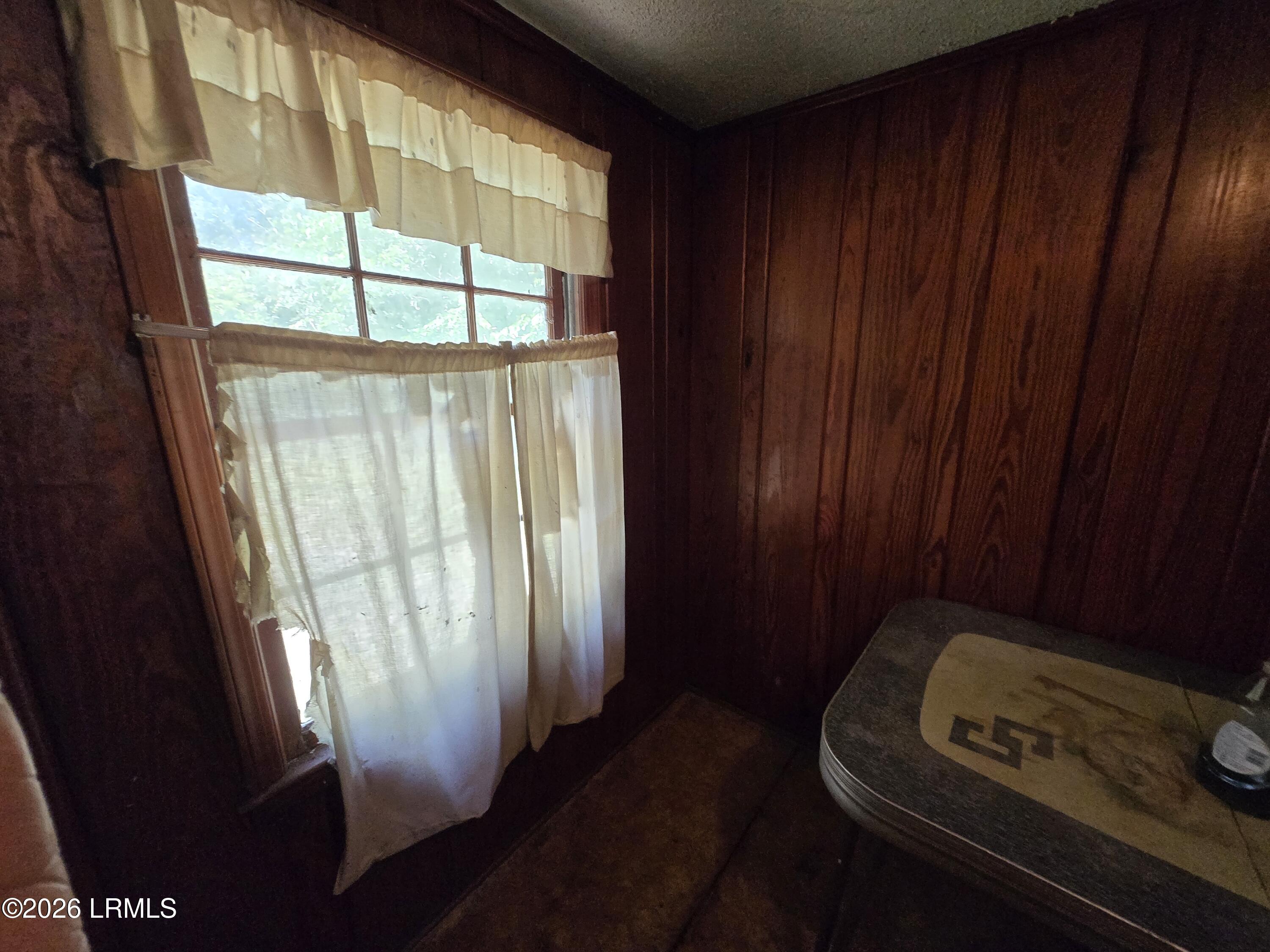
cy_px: 476
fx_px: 477
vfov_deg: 89.9
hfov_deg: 106.2
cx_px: 635
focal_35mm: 13
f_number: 2.2
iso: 250
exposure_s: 1/60
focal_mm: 1.7
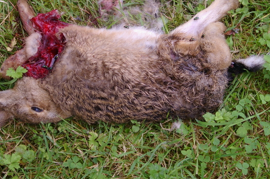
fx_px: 854
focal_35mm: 114
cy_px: 56
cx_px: 102
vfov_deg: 12.0
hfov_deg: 17.9
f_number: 5.6
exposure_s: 1/125
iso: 200
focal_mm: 40
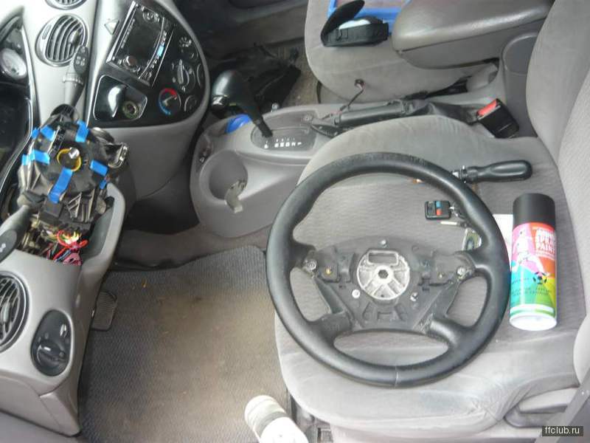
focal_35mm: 33
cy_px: 222
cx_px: 295
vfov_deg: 42.9
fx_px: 562
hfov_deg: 55.4
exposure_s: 1/30
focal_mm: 5.5
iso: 100
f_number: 2.8
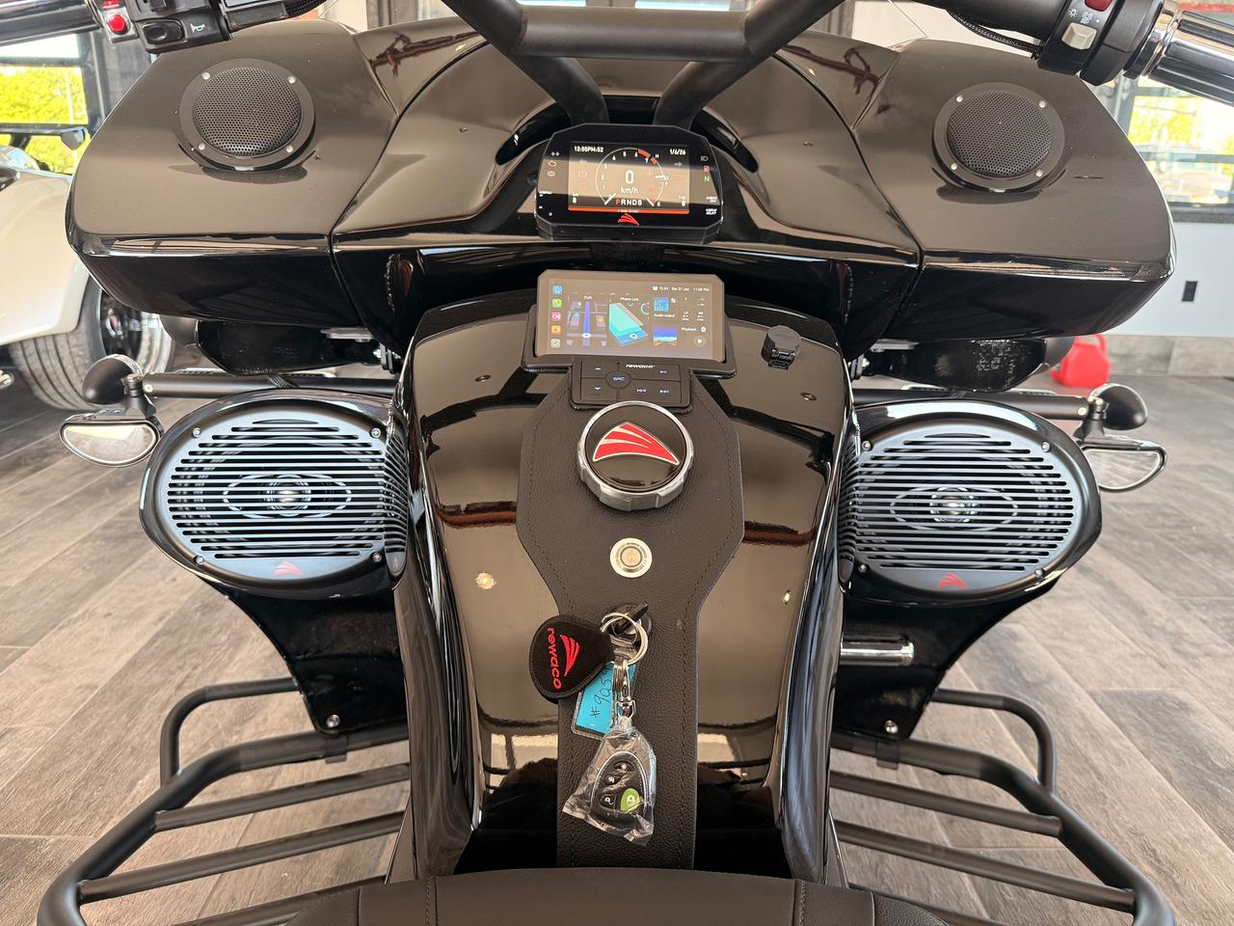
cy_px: 463
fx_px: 856
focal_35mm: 24
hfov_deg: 71.6
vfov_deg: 56.8
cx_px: 617
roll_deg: -1.5
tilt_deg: -17.5
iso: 320
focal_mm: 6.76
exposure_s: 1/120
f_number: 1.78
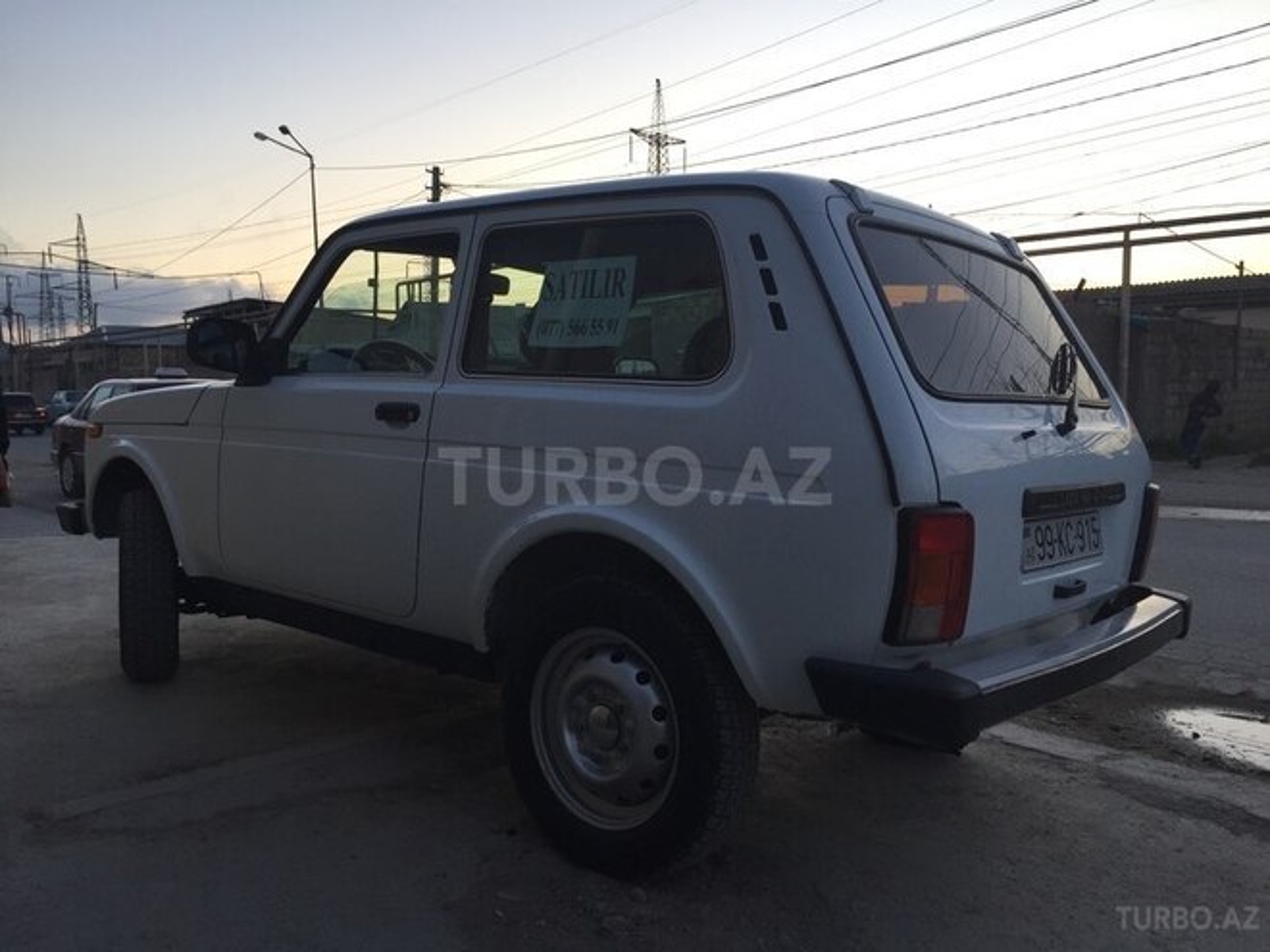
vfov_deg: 48.2
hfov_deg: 61.7
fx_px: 1064
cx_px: 635
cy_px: 476
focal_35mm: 29
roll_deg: +1.4
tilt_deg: -4.1
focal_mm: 4.15
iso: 32
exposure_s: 1/60
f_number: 2.2
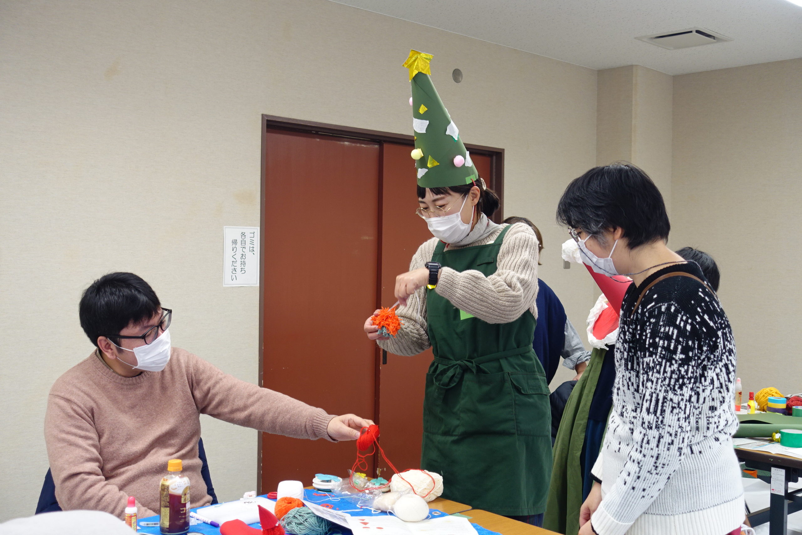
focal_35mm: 43
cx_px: 401
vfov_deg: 31.2
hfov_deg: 45.4
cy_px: 268
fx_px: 958
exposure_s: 1/50
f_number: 2.8
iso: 200
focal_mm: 15.74
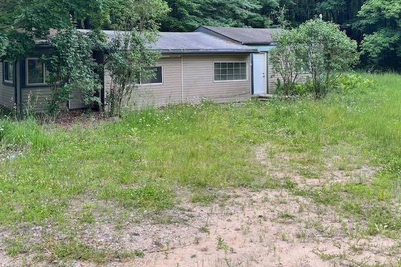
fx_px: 446
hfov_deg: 48.4
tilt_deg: +0.8
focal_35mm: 40
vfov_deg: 32.5
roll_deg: +0.3
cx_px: 184
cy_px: 56
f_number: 1.78
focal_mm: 6.76
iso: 80
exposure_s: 1/368
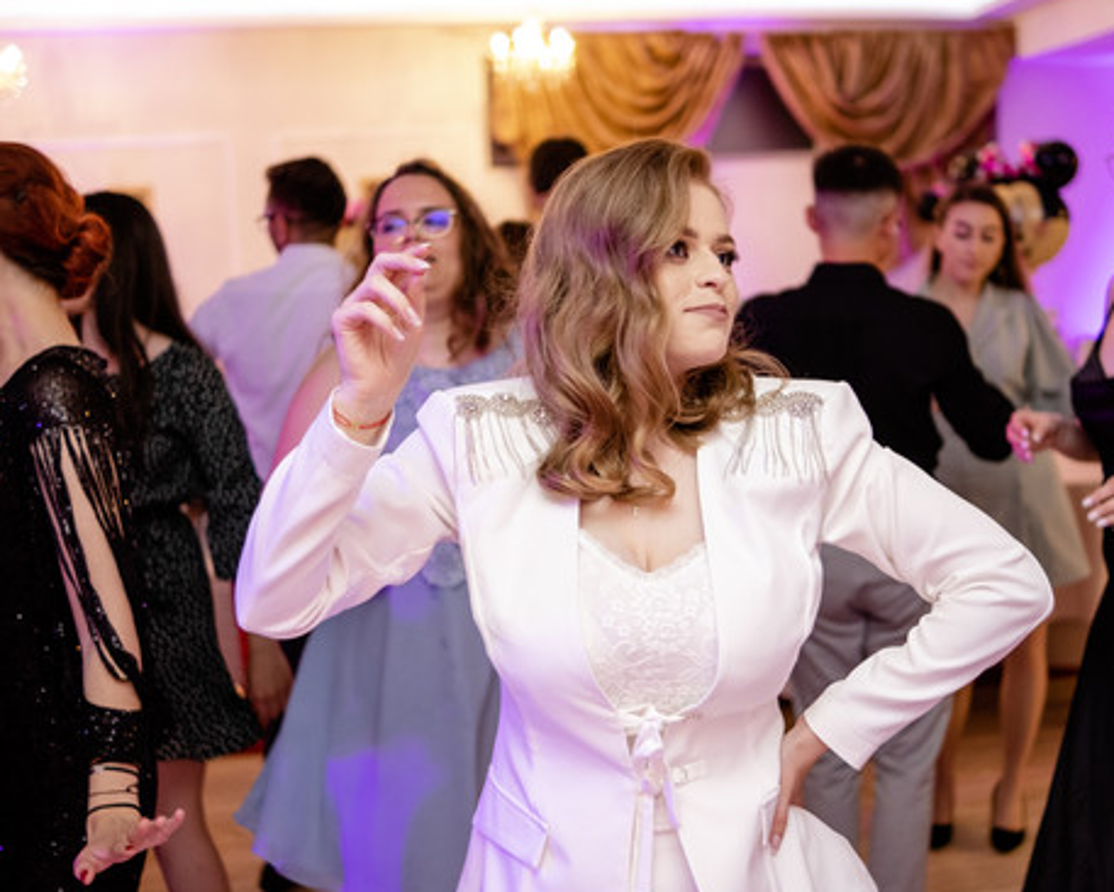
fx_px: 1517
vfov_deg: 32.8
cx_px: 658
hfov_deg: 40.2
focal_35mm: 46
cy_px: 445
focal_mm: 23
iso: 800
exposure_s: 1/160
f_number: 1.4
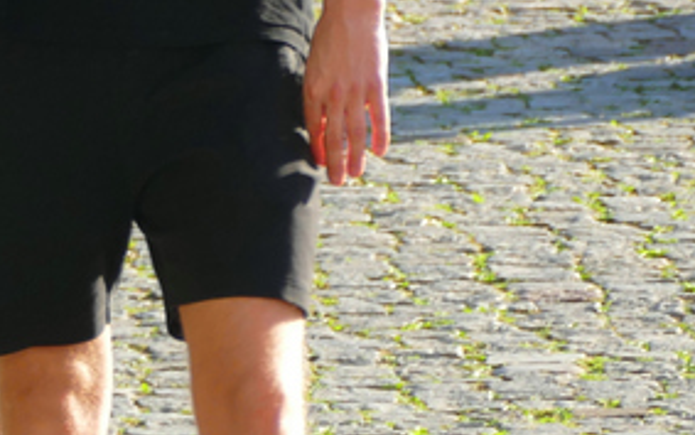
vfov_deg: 1.4
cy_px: -394
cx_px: -712
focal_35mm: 915
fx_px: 17334
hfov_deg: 2.3
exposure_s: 1/250
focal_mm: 80.51
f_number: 4
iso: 125
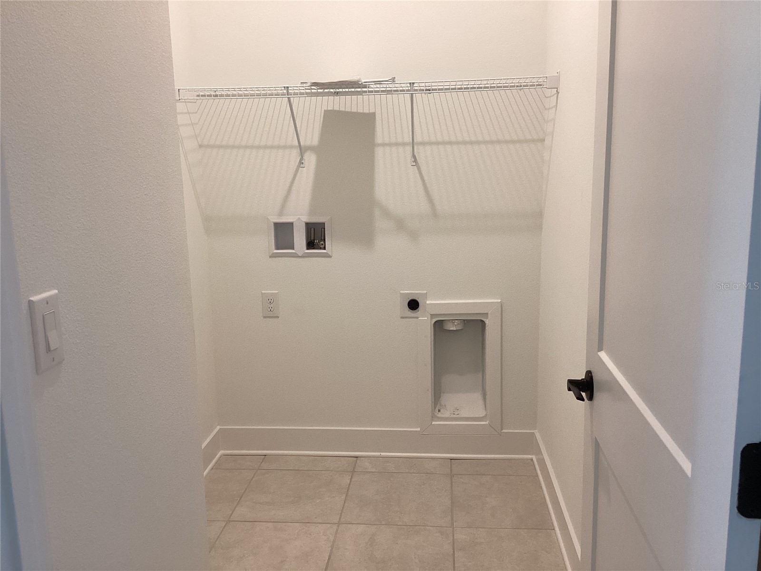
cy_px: 286
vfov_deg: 45.4
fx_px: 682
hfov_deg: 58.4
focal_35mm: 31
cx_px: 380
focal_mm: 3.3
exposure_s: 1/60
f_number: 2.4
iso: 160
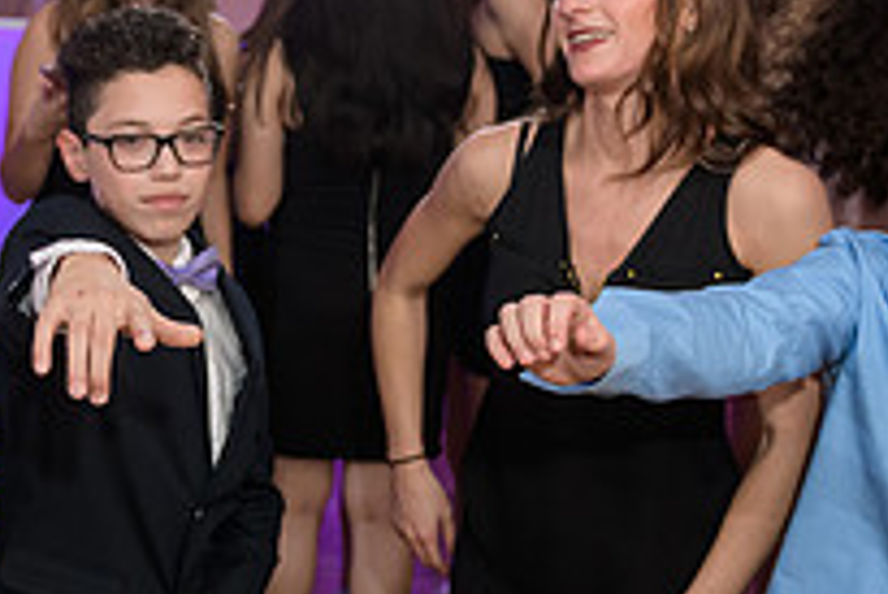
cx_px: 117
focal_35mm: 68
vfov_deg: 20.0
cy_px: 262
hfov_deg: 28.7
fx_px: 1678
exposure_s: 1/125
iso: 800
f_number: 3.2
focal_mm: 24
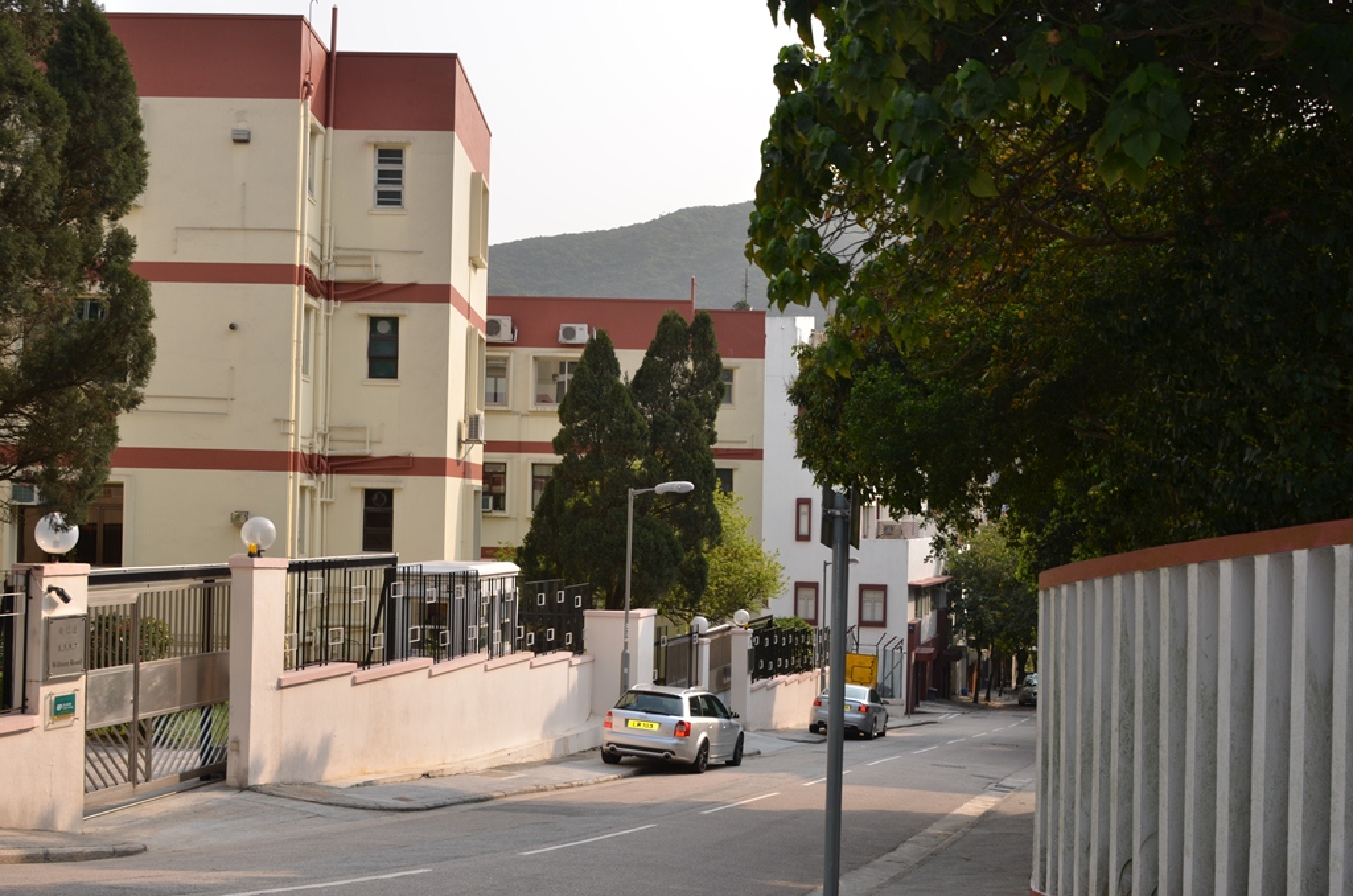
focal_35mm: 42
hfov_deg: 46.5
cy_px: 448
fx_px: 1575
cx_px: 676
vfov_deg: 31.7
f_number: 6.3
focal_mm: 28
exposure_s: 1/250
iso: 100
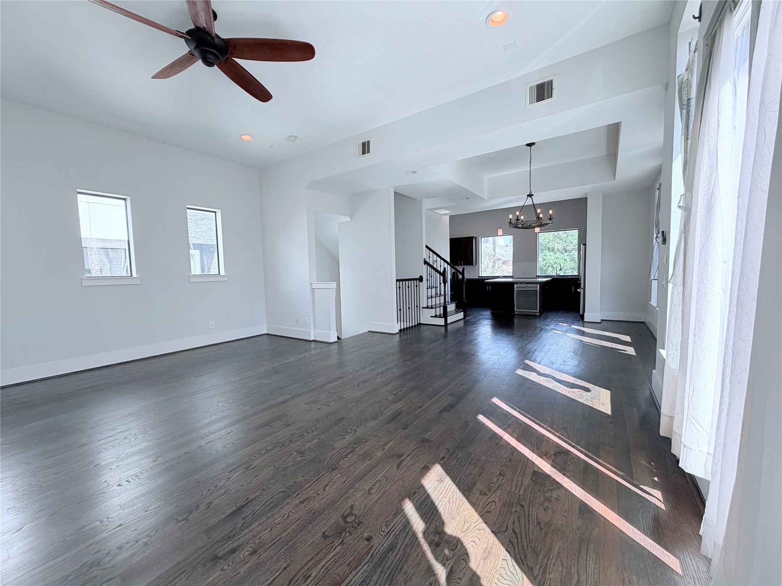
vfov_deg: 85.7
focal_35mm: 14
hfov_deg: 102.1
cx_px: 391
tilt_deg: -4.0
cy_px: 293
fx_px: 316
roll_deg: +1.7
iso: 64
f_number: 2.2
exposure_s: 1/127
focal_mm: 2.22
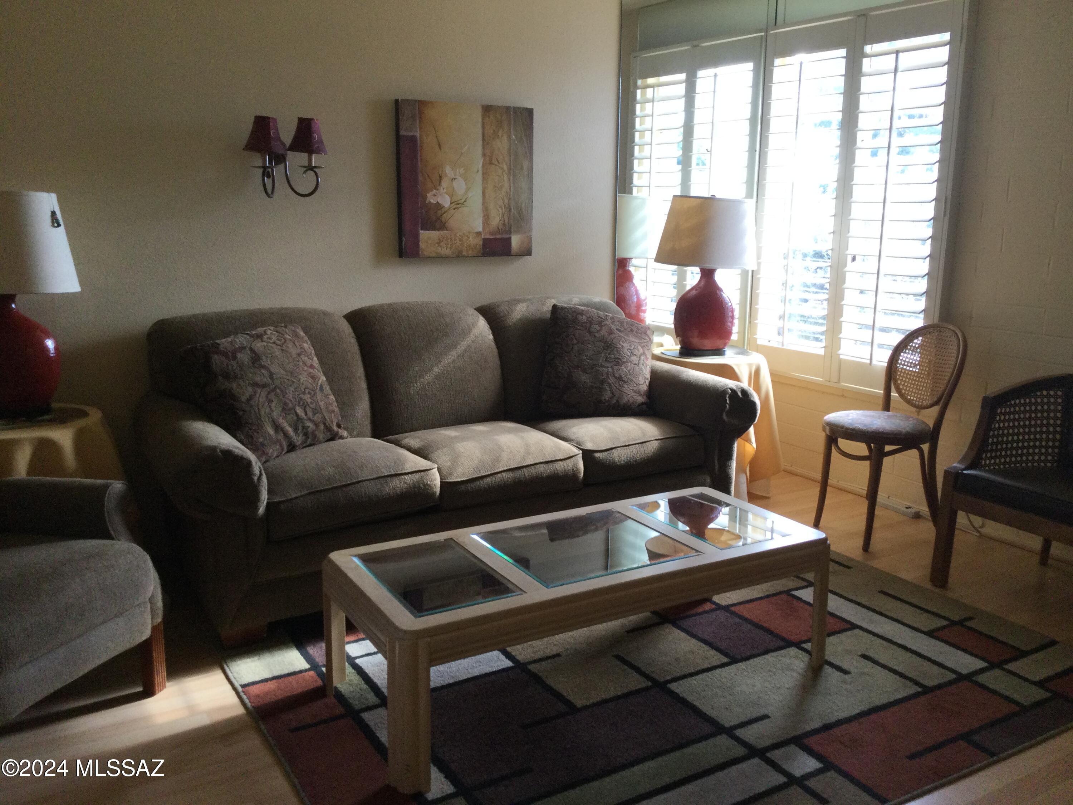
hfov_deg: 58.4
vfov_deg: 45.4
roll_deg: -0.6
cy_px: 402
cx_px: 536
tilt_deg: -9.8
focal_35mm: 31
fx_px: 961
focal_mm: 3.3
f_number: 2.4
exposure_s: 1/30
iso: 25
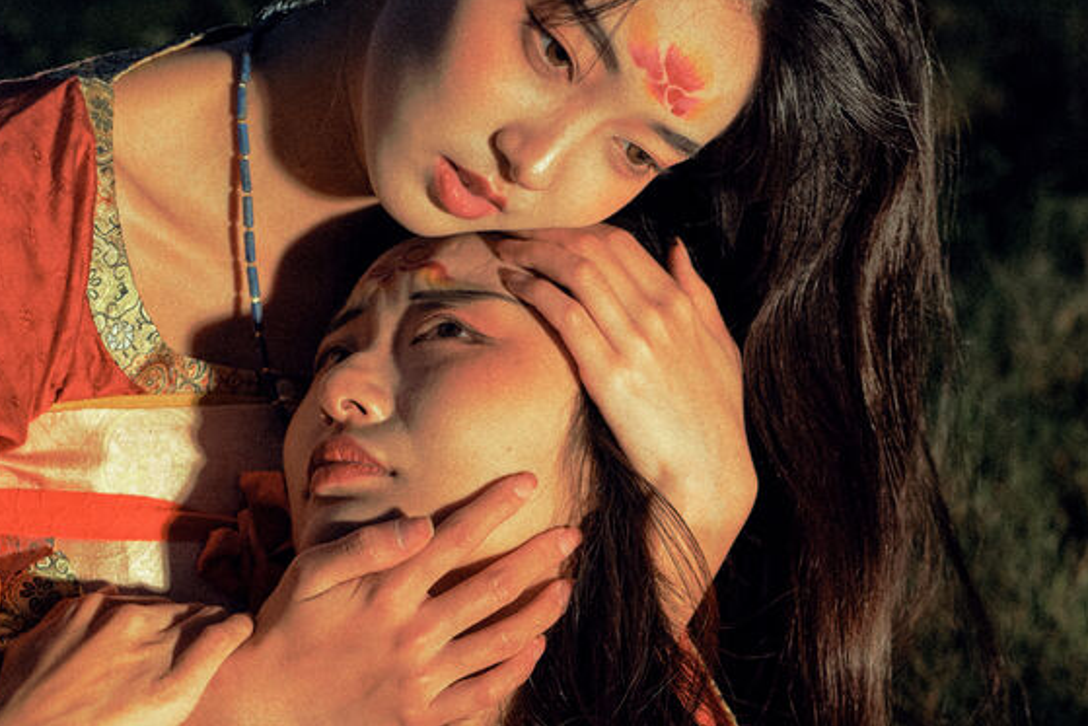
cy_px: 819
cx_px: 798
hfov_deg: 17.1
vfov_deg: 11.3
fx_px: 3597
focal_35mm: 119
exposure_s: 1/125
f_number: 3.2
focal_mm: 50
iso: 500
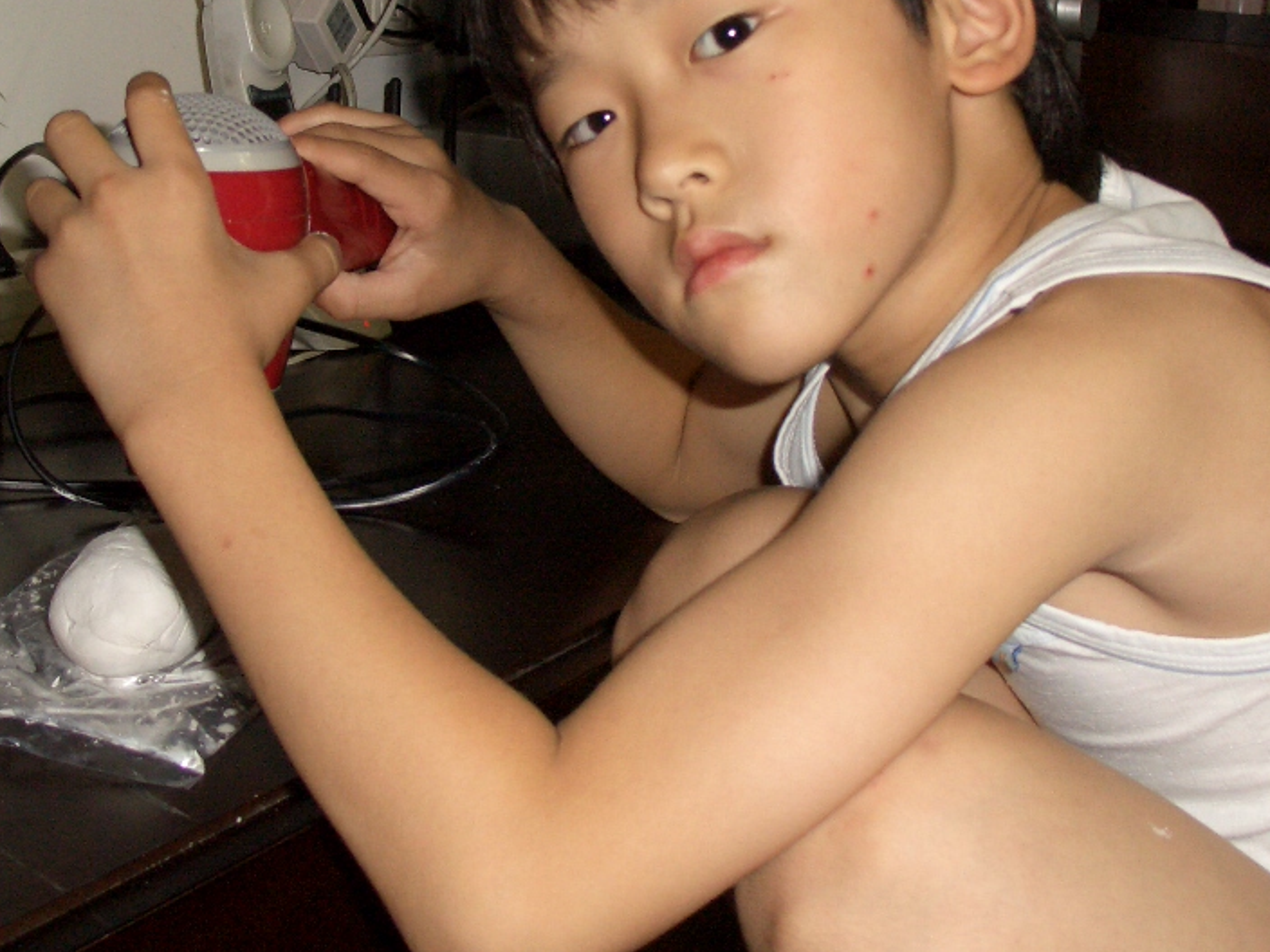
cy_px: 254
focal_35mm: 60
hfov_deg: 32.2
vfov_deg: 24.2
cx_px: 570
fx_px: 2201
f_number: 2.8
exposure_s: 1/60
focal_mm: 7.1
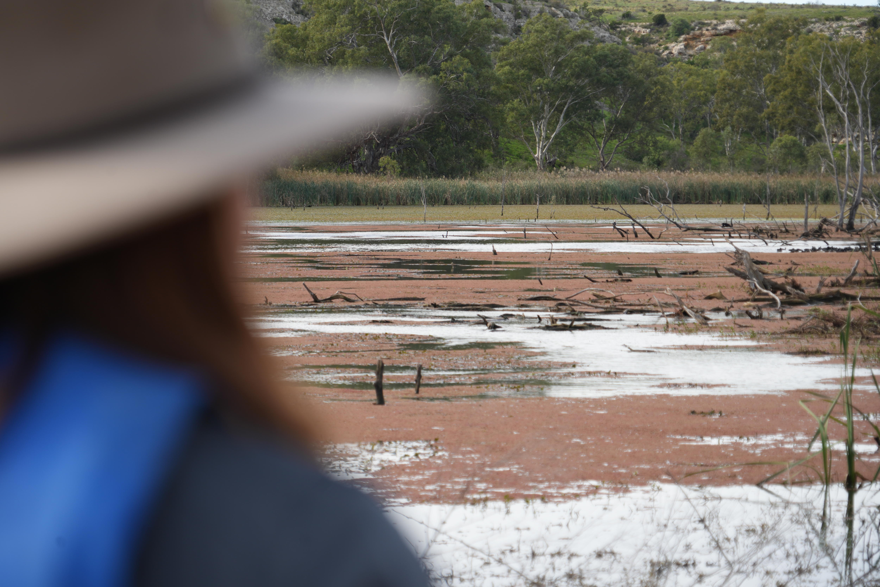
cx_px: 440
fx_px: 3397
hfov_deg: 14.8
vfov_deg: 9.9
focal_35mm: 139
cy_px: 294
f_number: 6.3
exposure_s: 1/160
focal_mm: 139
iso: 100
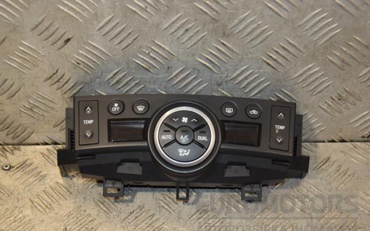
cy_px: 121
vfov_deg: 17.6
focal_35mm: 74
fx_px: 746
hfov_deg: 27.8
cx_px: 184
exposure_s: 1/125
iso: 800
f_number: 4.8
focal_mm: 48
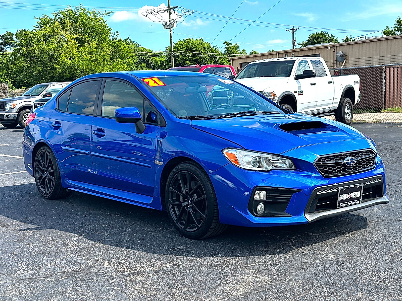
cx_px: 201
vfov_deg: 30.3
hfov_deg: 39.7
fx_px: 557
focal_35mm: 48
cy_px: 150
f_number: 1.78
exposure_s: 1/2358
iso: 64
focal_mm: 6.86
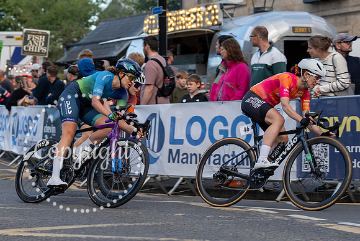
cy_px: 107
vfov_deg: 13.4
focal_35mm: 102
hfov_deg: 19.9
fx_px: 1023
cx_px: 121
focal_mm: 77
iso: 320
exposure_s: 1/1000
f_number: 3.2
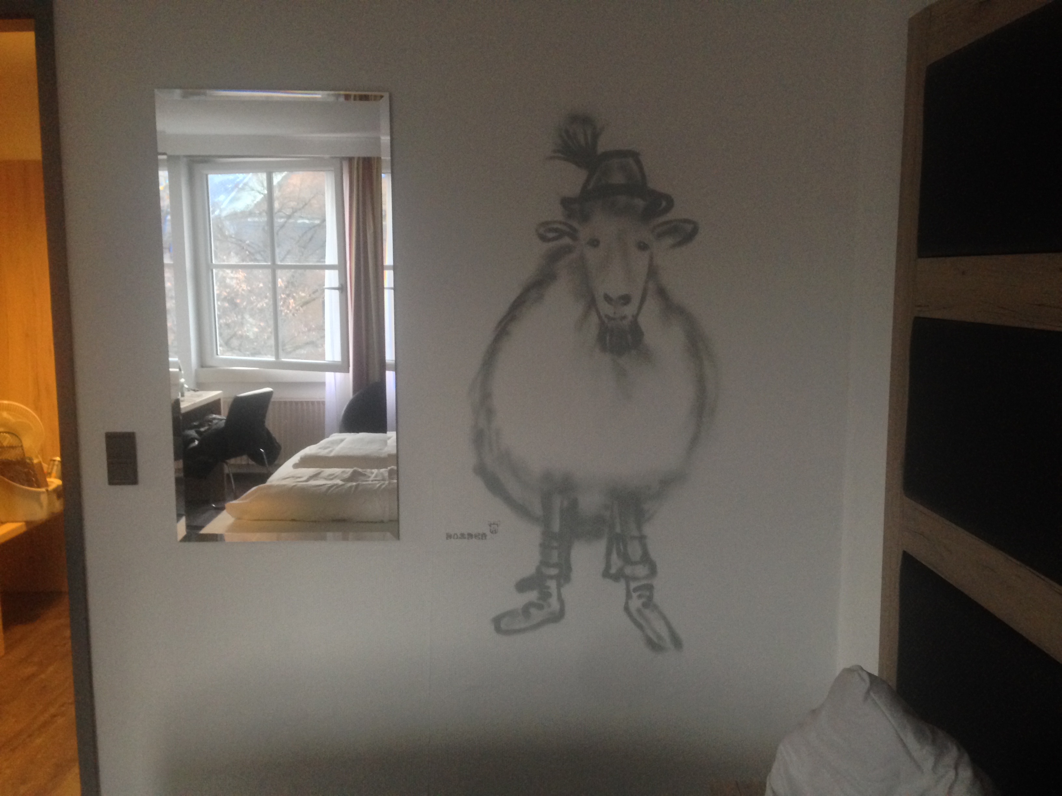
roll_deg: +0.8
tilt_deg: -7.2
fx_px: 1012
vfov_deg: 42.9
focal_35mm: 33
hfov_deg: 55.4
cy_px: 398
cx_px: 531
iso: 250
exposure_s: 1/20
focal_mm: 4.12
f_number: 2.4
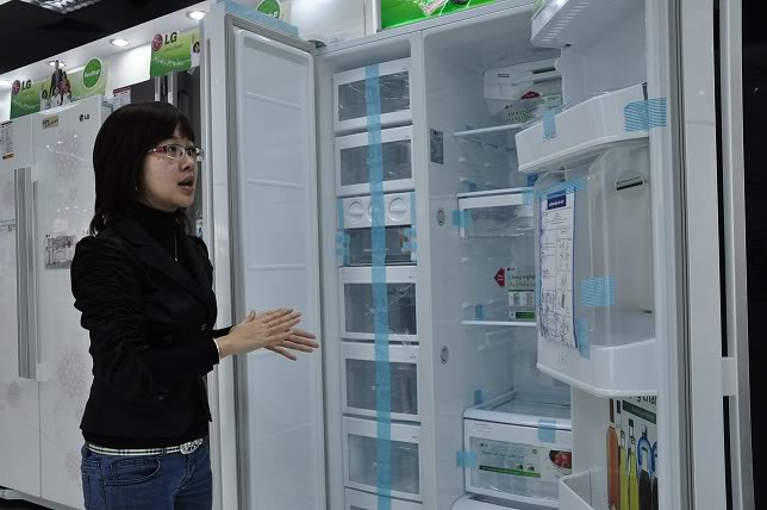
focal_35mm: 33
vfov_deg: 39.9
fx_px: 702
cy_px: 255
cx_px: 384
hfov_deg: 57.3
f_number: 4.5
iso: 800
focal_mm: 22
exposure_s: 1/125
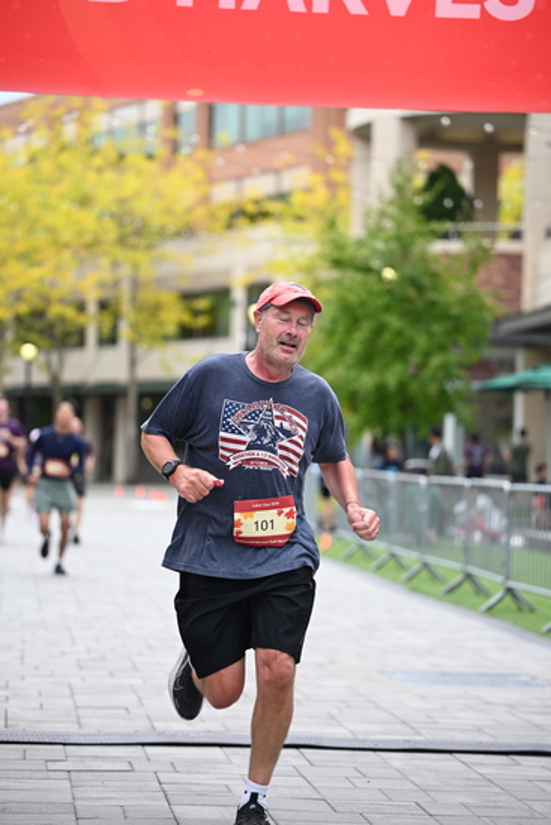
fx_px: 2386
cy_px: 412
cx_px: 276
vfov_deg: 19.6
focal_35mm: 104
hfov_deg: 13.2
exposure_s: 1/2000
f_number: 2.8
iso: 640
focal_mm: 104
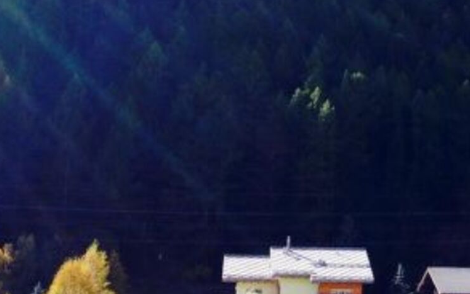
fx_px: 1153
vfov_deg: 14.5
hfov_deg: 22.5
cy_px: 138
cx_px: 415
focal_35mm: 90
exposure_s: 1/609
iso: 50
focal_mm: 4.12
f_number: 2.4
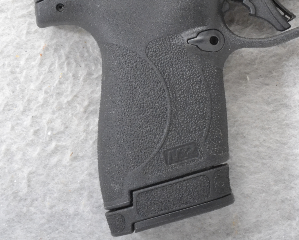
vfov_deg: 10.1
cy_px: 18
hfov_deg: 12.6
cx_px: 221
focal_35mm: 152
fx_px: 1345
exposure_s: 1/160
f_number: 20
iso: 3200
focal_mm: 46
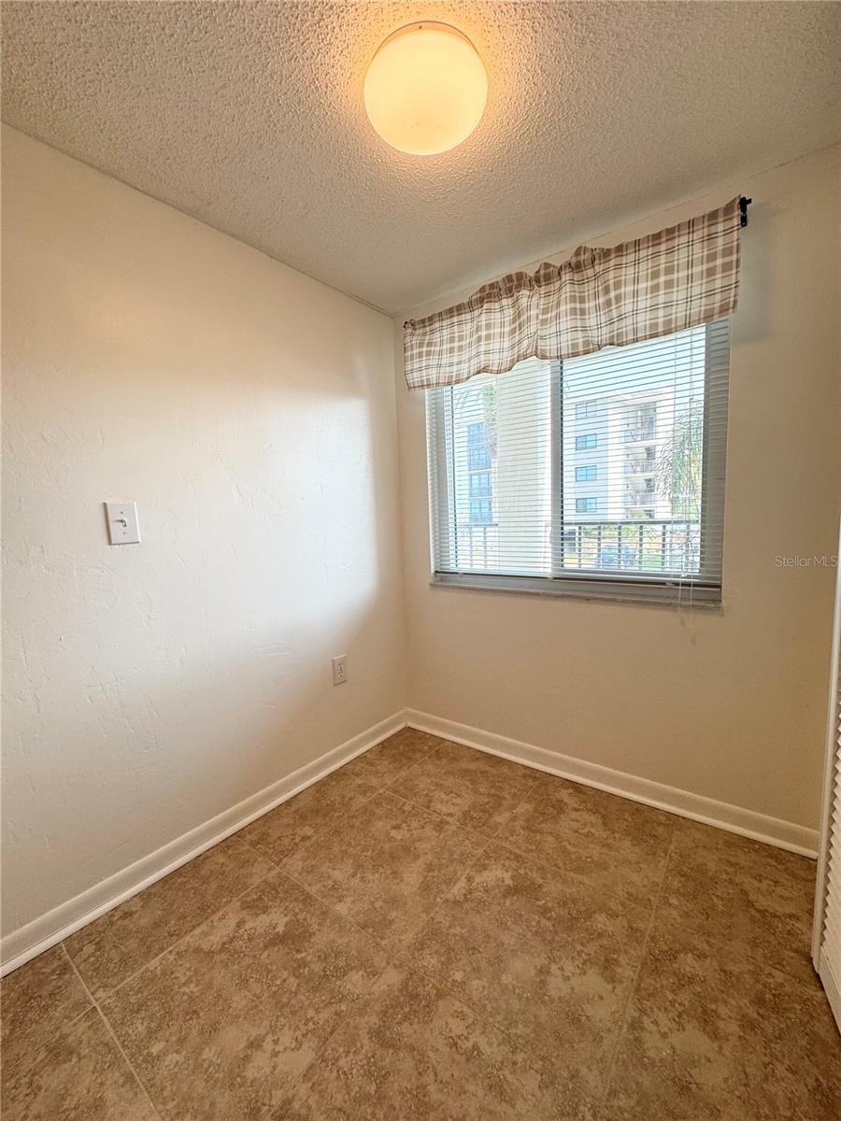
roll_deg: +2.1
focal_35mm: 14
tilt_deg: -5.5
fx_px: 454
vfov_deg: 102.1
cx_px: 420
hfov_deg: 85.7
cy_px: 560
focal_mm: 2.22
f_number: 2.2
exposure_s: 1/120
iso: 50
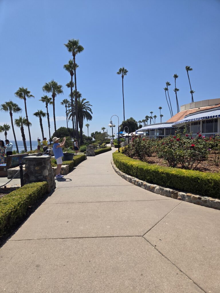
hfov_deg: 58.9
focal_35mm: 23
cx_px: 110
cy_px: 146
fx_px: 195
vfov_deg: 73.9
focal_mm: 5.4
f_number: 1.8
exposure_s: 1/3034
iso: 25
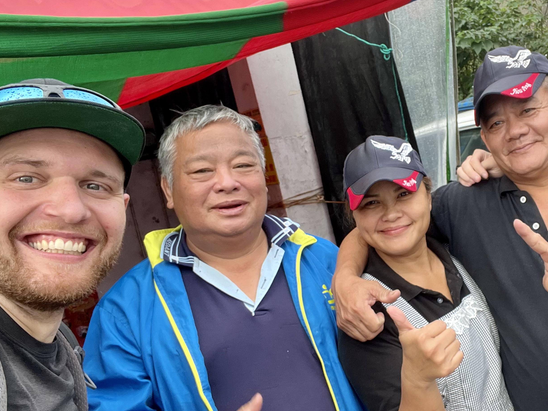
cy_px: 231
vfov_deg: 37.7
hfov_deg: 47.2
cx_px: 412
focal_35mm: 38
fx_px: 602
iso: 40
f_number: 2.2
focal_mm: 2.71
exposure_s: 1/121
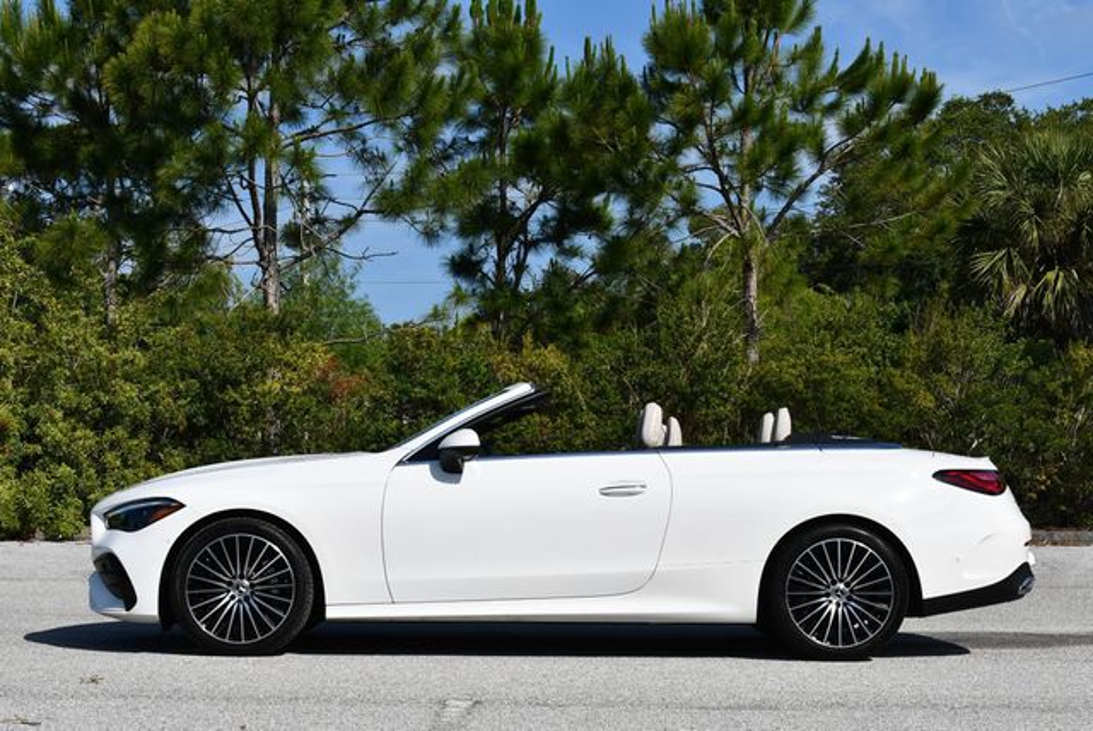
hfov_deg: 29.6
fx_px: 2066
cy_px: 366
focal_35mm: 68
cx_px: 546
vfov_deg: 20.1
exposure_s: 1/320
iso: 100
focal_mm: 34
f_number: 9
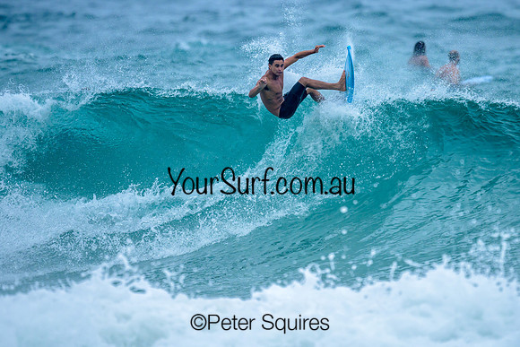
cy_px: 147
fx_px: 15892
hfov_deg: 1.9
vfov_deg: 1.3
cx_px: 298
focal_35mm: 1100
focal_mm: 800
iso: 450
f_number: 6.3
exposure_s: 1/2000
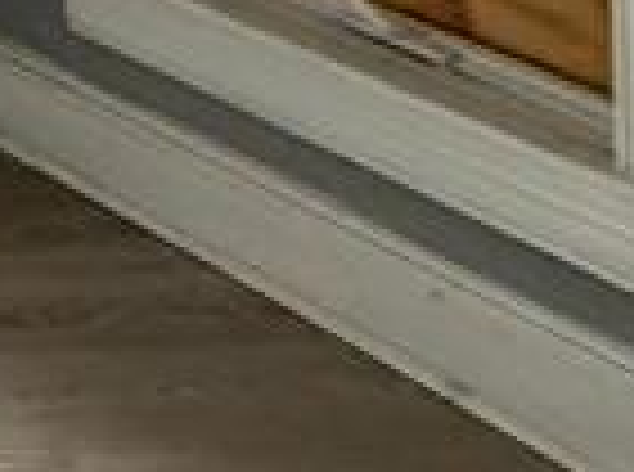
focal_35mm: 102
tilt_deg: +3.3
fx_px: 1863
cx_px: -1425
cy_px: -818
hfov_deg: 10.4
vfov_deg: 11.0
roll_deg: -1.1
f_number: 2.2
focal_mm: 2.22
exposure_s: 1/105
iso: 320
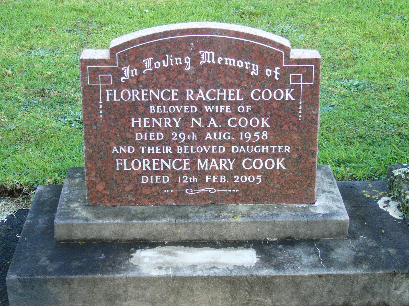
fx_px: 709
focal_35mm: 60
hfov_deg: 32.2
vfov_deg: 24.4
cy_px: 153
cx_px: 204
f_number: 3.7
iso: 100
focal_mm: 10
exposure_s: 1/40
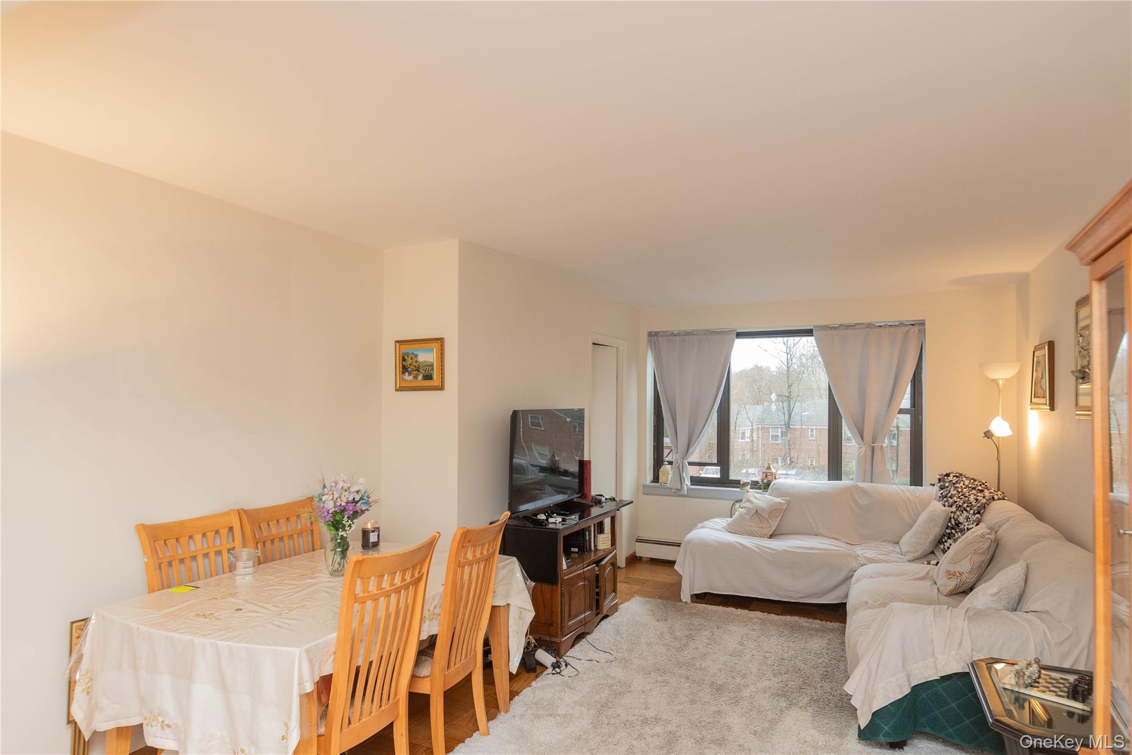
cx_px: 566
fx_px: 660
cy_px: 378
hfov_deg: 81.2
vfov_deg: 59.5
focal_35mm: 21
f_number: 5.6
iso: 1000
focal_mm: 14
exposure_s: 1/60
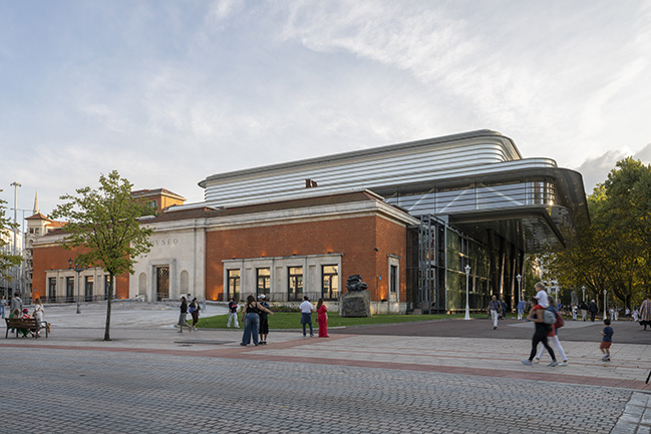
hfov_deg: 69.4
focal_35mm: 26
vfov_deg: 49.6
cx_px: 326
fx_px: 470
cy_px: 217
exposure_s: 1/25
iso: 64
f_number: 10
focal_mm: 26
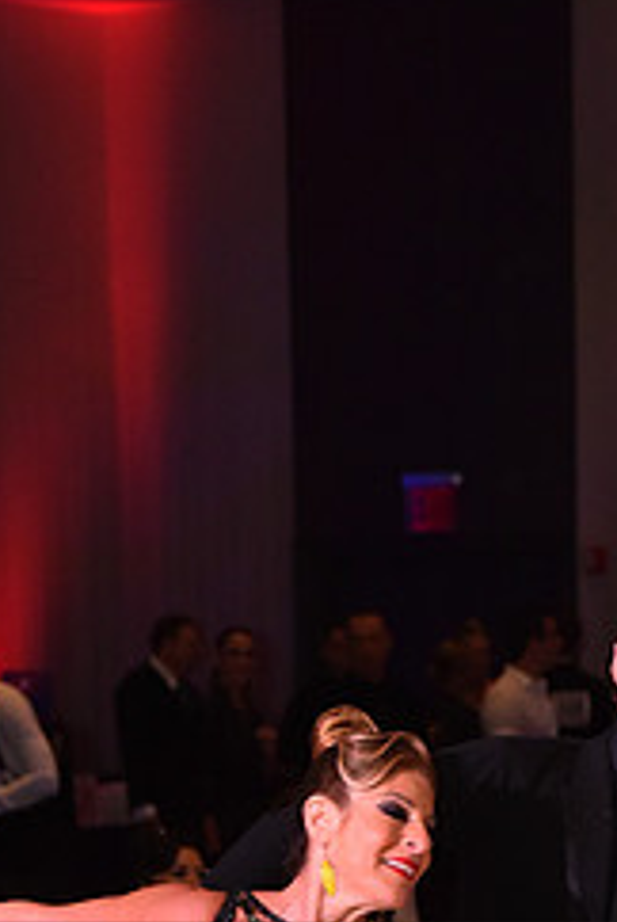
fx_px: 5280
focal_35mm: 206
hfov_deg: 6.7
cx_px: 501
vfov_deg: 9.9
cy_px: 1052
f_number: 6.3
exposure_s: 1/320
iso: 2500
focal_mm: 86
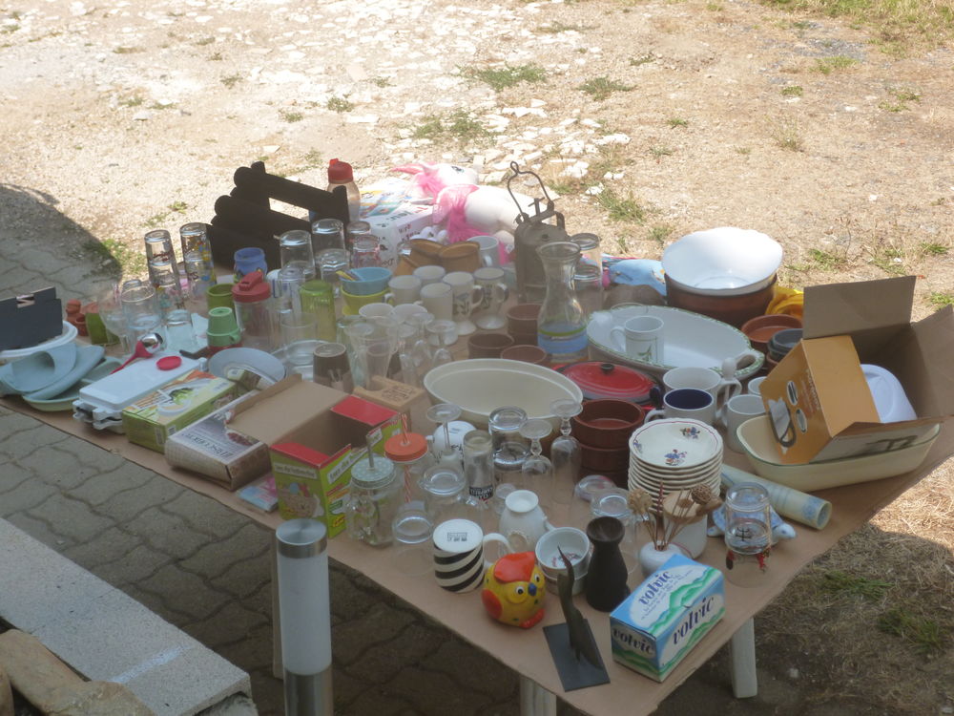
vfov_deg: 21.3
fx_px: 1902
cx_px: 477
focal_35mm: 69
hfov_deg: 28.2
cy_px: 358
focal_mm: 12.3
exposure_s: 1/250
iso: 160
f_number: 4.6
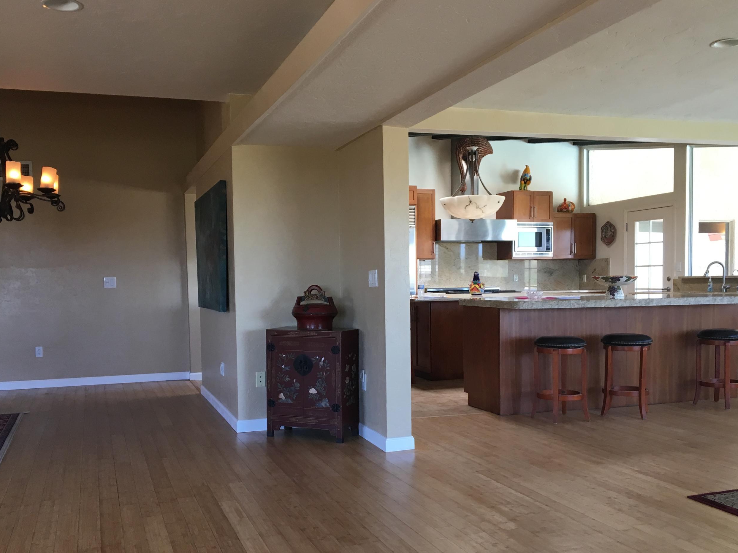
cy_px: 323
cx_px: 357
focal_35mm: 35
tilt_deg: -2.8
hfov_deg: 52.6
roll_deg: +1.2
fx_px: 746
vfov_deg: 40.6
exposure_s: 1/30
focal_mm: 4.15
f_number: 2.2
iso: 32
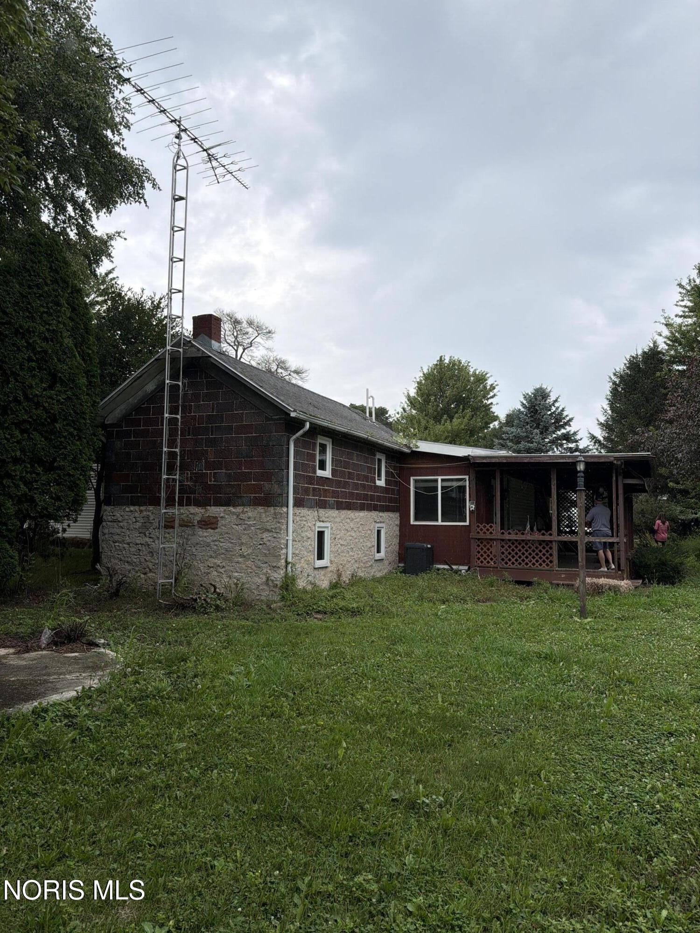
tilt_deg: +5.8
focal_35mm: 24
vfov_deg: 71.6
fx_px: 647
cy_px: 466
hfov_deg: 56.8
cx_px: 350
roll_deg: +0.3
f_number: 1.78
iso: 80
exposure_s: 1/1618
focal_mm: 6.76
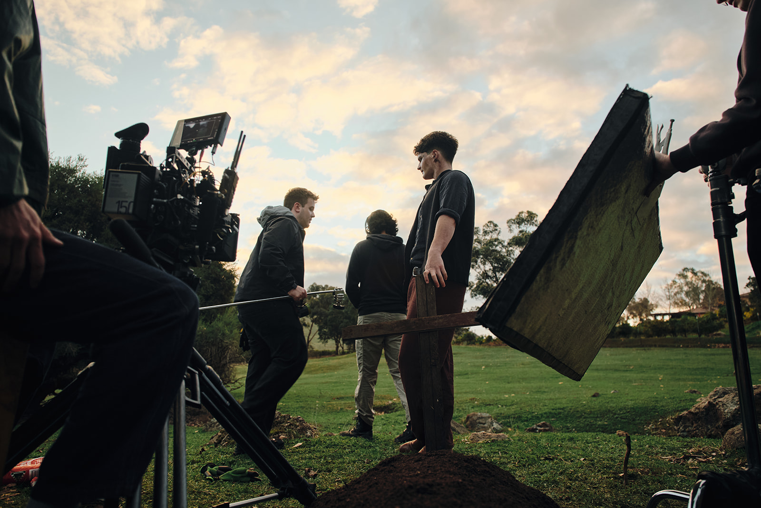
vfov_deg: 49.6
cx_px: 380
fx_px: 550
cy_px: 254
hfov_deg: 69.4
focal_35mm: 26
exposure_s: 1/180
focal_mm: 17
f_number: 2.2
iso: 640
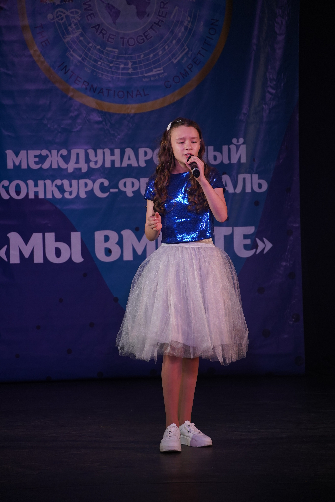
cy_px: 251
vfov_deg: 10.3
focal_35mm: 200
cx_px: 168
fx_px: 2791
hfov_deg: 6.9
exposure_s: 1/250
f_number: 5.6
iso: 1600
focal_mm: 200
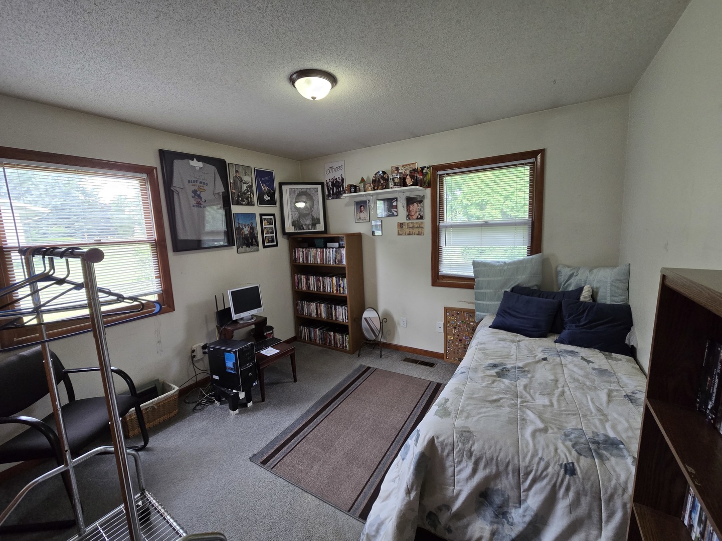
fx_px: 271
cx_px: 361
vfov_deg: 89.9
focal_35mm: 13
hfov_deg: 106.2
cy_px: 270
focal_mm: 2.2
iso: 250
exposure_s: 1/60
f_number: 2.2
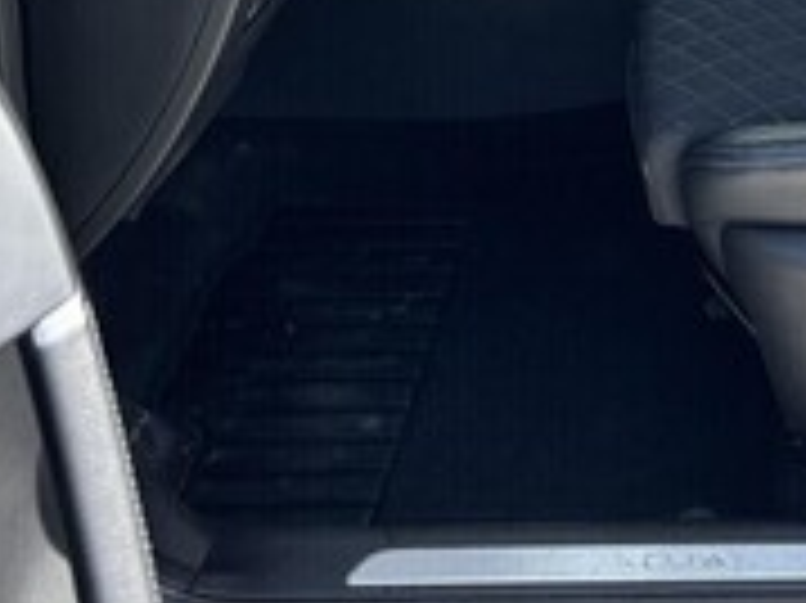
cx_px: 851
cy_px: -290
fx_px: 1861
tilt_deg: -20.2
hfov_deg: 23.2
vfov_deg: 16.8
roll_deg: +0.6
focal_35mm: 80
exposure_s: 1/1007
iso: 50
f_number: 1.6
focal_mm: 5.96
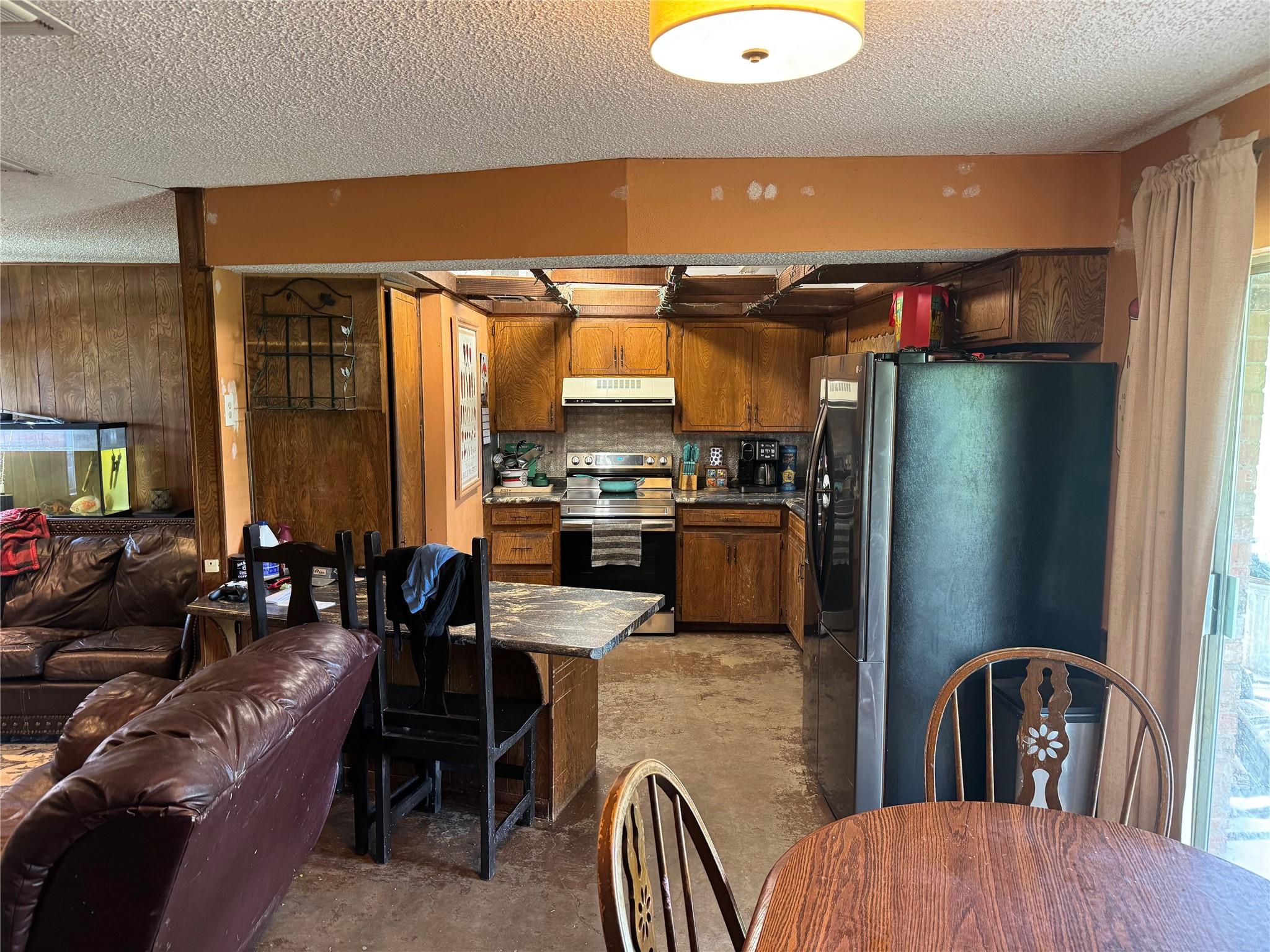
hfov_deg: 71.6
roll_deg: +0.5
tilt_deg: -7.7
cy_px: 476
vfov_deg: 56.8
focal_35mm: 24
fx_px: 881
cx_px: 635
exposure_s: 1/60
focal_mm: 6.76
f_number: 1.78
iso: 500
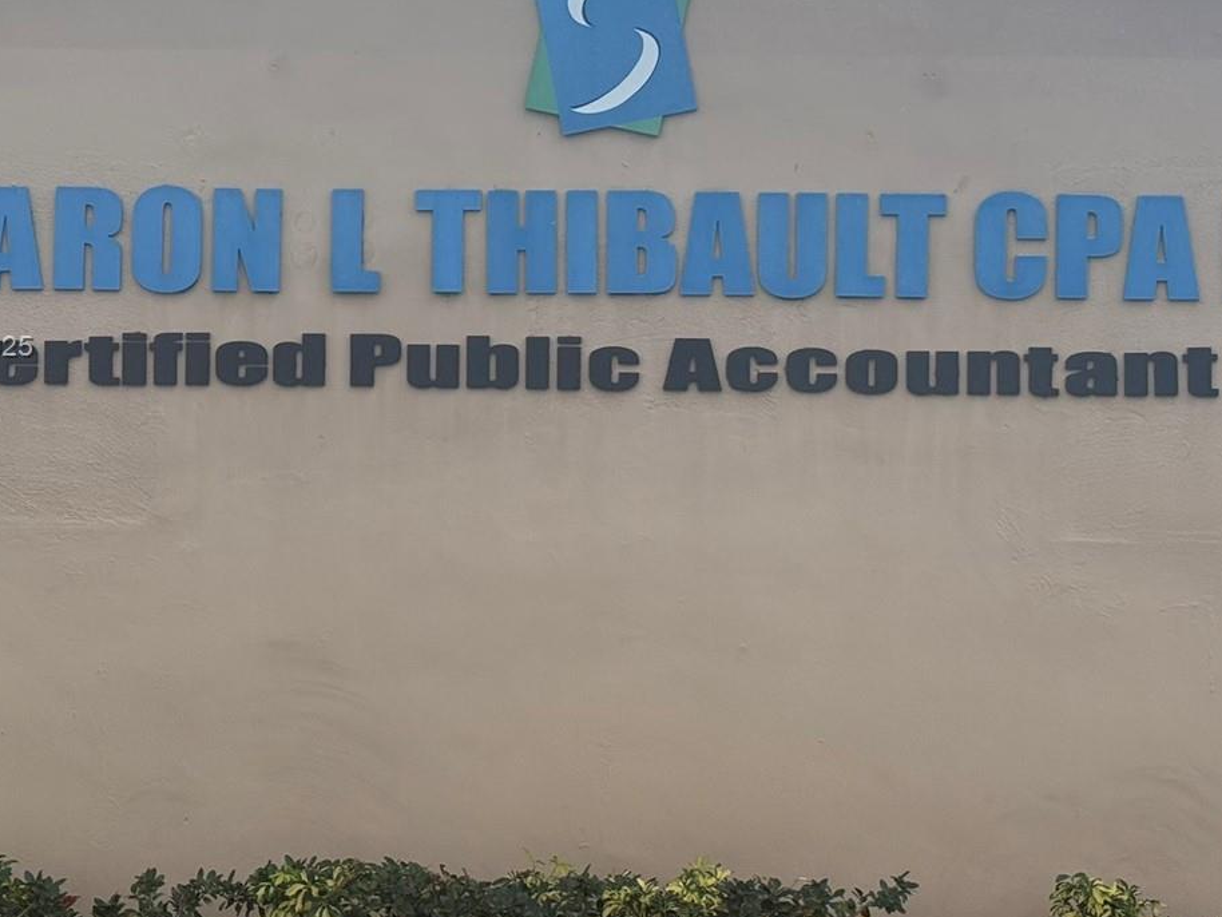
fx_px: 2966
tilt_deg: +2.3
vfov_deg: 17.6
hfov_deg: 23.3
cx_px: 675
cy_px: 349
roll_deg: +0.0
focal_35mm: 84
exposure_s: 1/3704
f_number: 1.78
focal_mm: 6.76
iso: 80
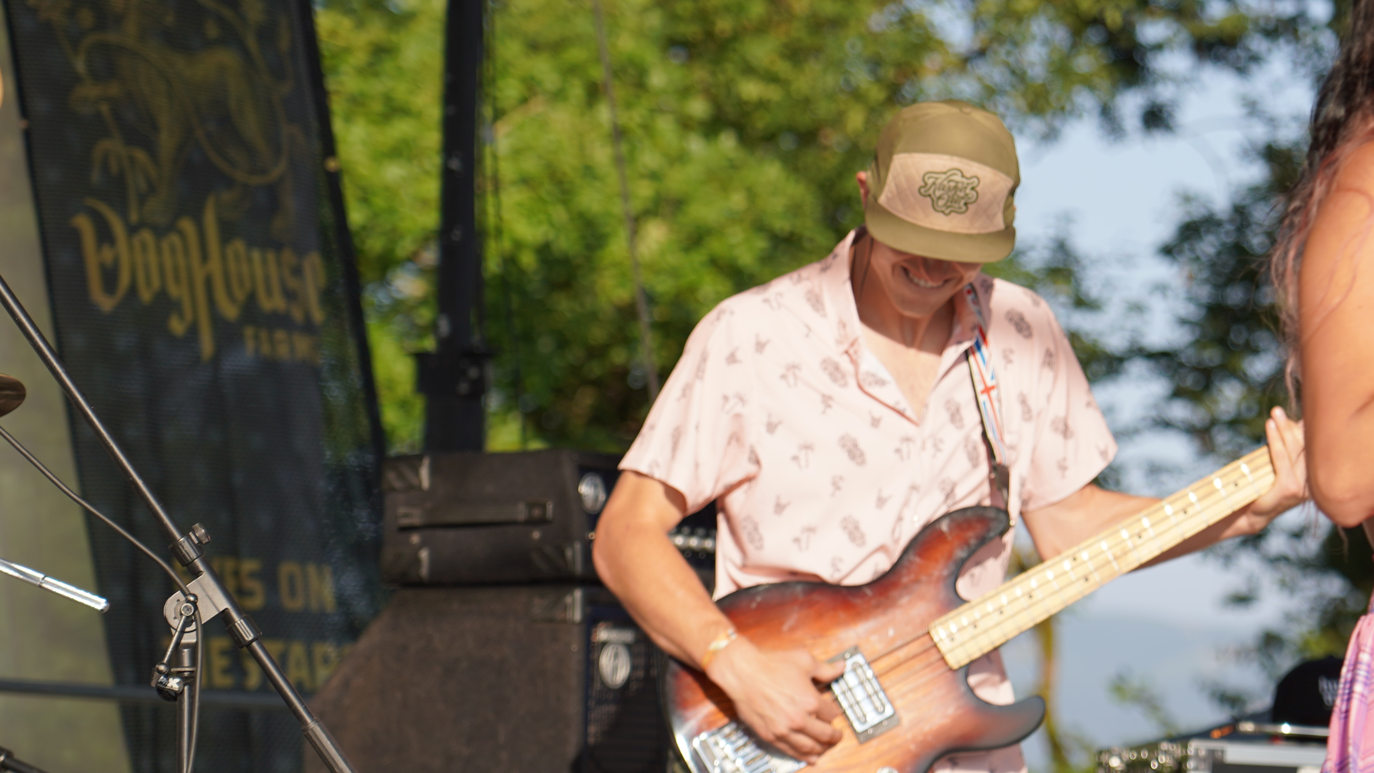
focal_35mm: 177
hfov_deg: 12.2
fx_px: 6449
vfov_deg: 6.9
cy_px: 295
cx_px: 868
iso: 100
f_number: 4.5
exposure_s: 1/500
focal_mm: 105
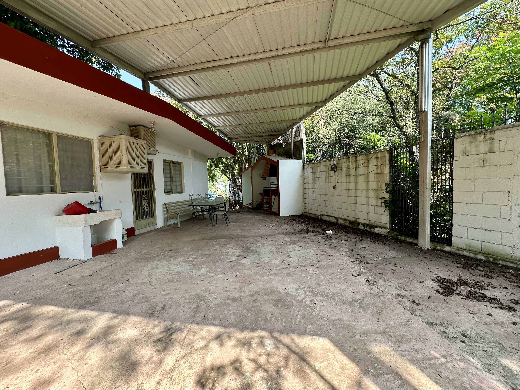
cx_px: 260
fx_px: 210
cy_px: 195
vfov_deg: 85.7
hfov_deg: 102.1
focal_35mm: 14
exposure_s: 1/178
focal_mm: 2.22
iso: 40
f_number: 2.2
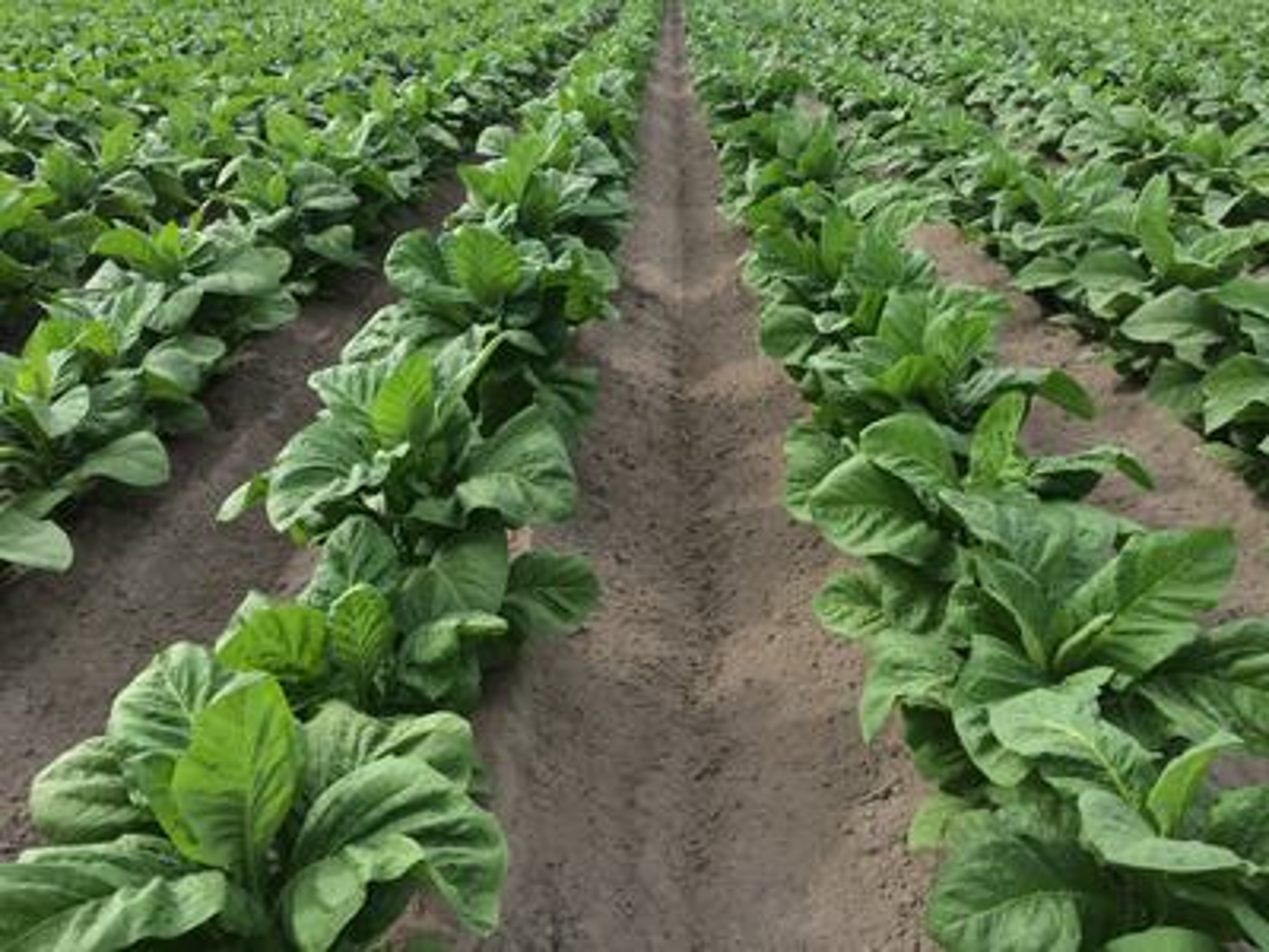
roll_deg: -0.4
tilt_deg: -26.7
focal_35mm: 29
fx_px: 1063
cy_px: 476
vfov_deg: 48.2
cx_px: 634
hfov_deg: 61.7
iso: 32
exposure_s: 1/838
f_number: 2.2
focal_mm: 4.15
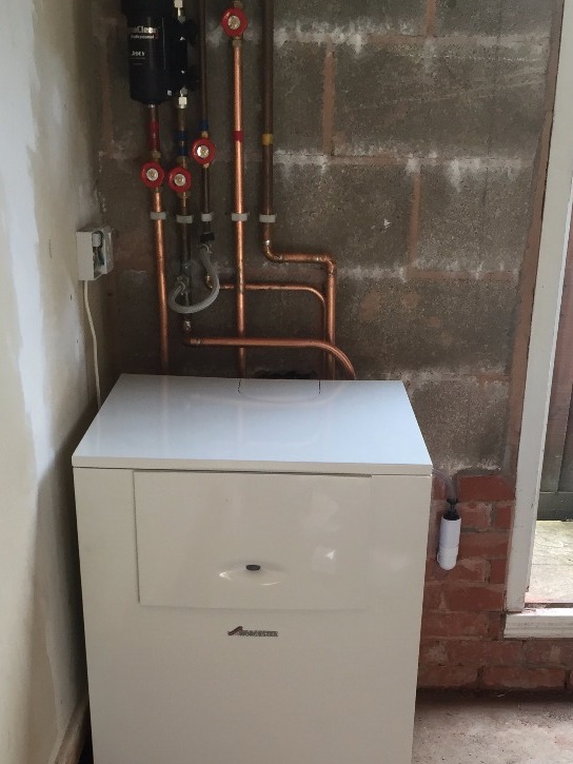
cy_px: 589
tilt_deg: -26.6
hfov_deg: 30.3
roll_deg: +0.6
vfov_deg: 38.4
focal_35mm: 48
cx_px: 305
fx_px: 1059
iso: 32
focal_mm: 4.15
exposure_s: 1/33
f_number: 2.2
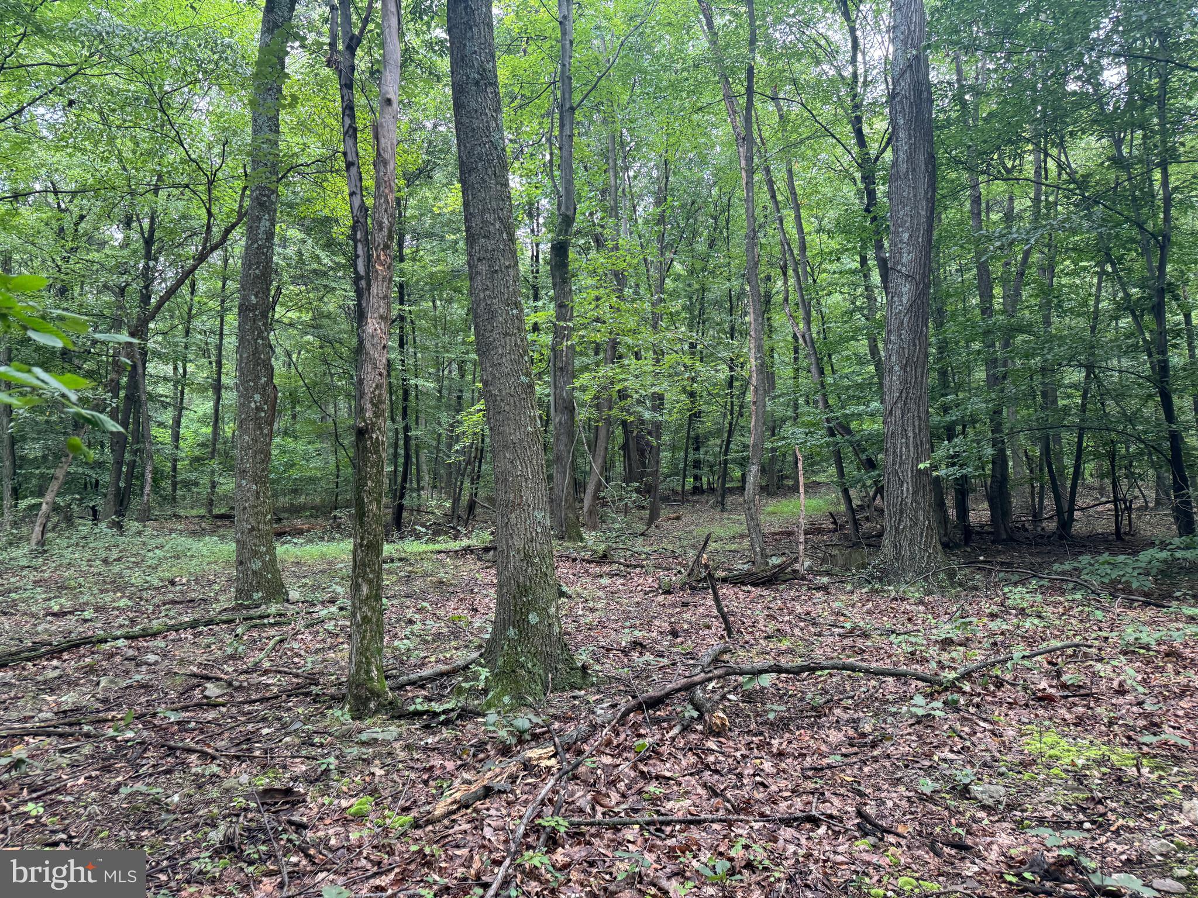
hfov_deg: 71.6
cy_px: 449
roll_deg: +1.4
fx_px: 831
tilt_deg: +9.7
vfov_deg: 56.8
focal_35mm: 24
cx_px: 599
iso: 200
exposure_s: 1/121
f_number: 1.78
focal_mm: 6.76
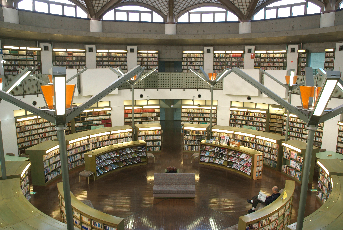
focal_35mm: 27
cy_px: 115
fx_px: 258
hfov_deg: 67.3
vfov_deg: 48.0
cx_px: 172
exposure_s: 1/4
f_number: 8
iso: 200
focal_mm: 18
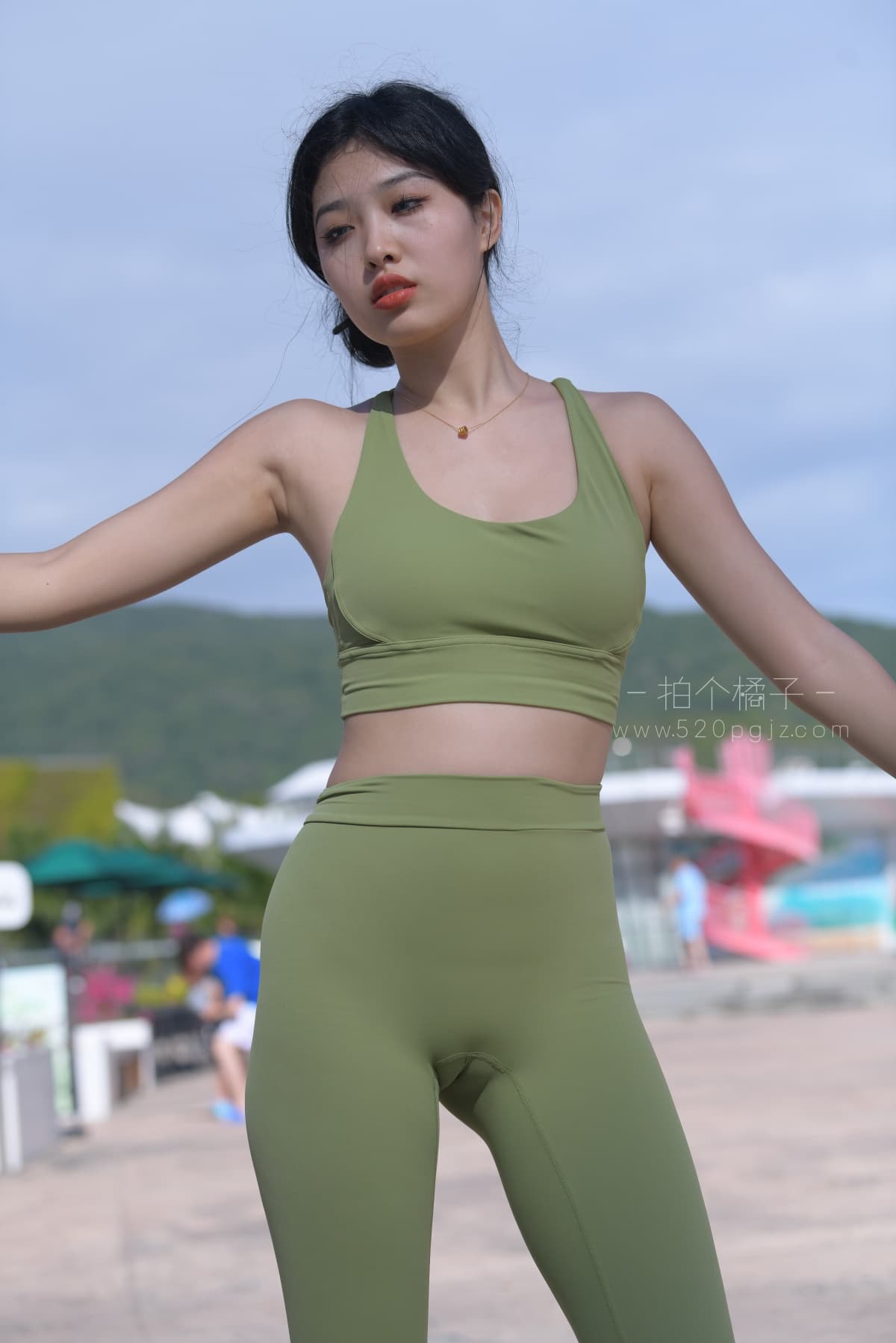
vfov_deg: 28.8
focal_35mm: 70
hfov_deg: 19.5
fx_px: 2613
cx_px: 448
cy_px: 672
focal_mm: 70
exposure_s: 1/2500
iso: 180
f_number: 4
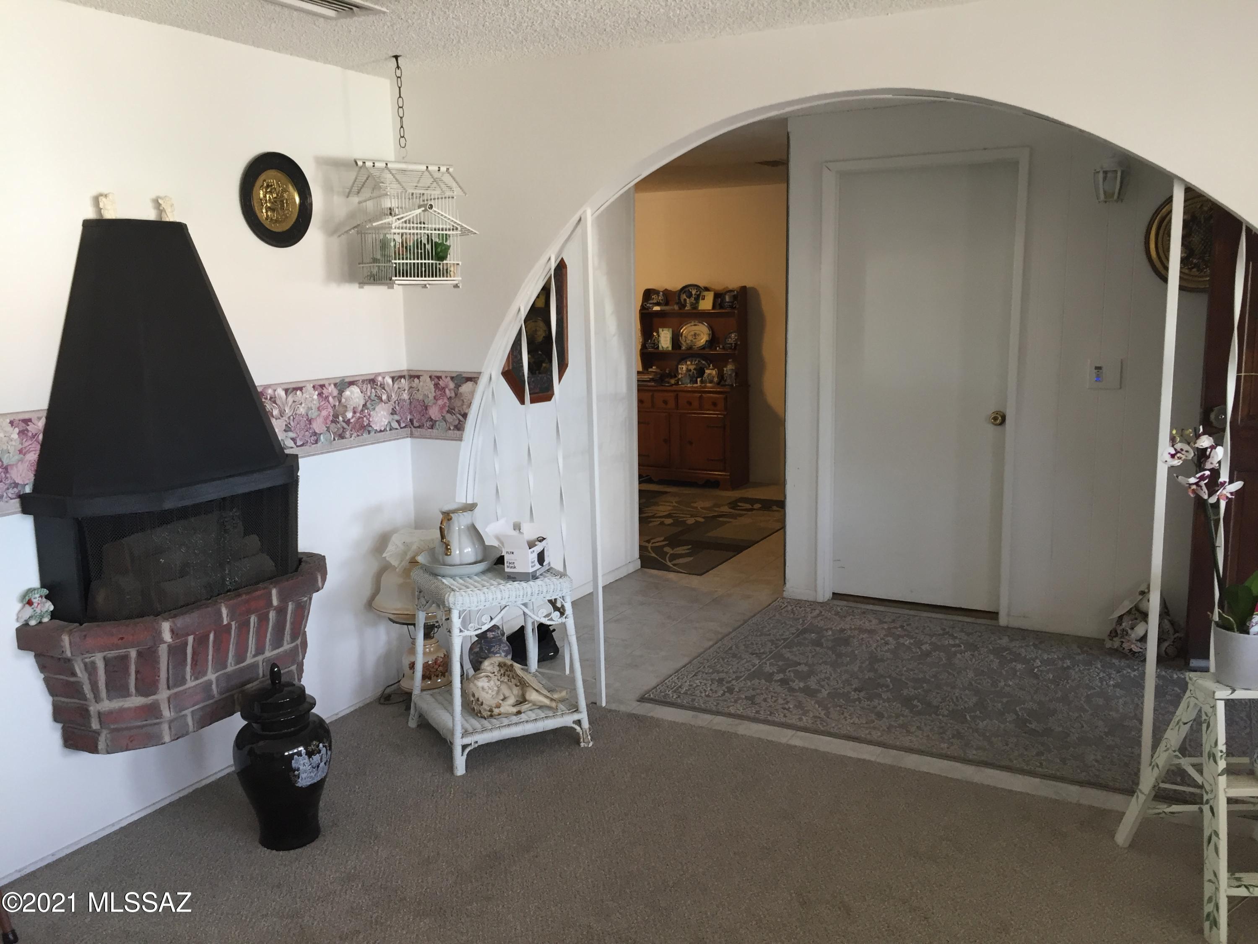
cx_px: 629
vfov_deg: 48.2
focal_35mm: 29
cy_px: 472
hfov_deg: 61.7
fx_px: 1054
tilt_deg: -9.1
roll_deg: +0.3
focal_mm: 4.15
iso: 64
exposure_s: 1/30
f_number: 2.2
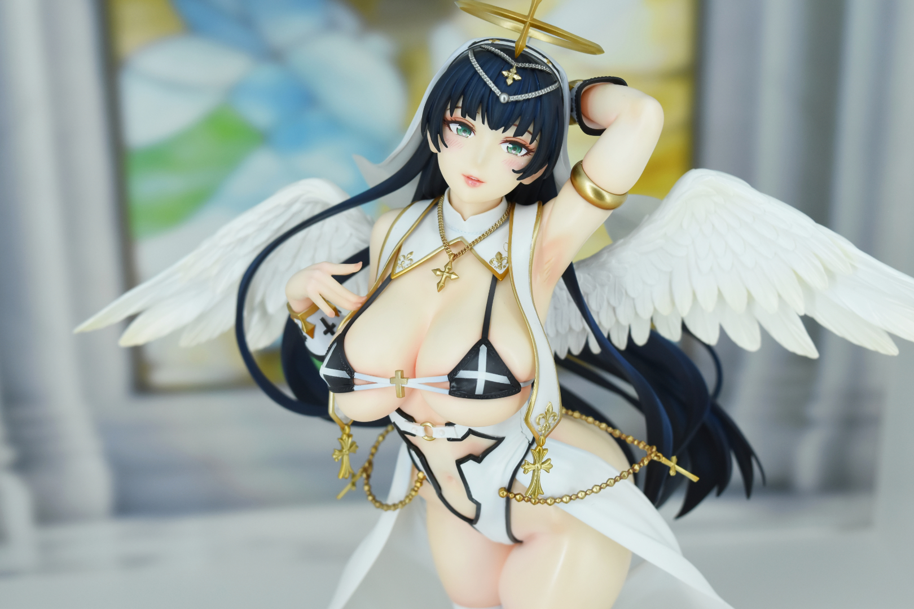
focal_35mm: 60
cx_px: 457
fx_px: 1523
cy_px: 304
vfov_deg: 22.6
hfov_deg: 33.4
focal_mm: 40
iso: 640
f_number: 8
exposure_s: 1/250
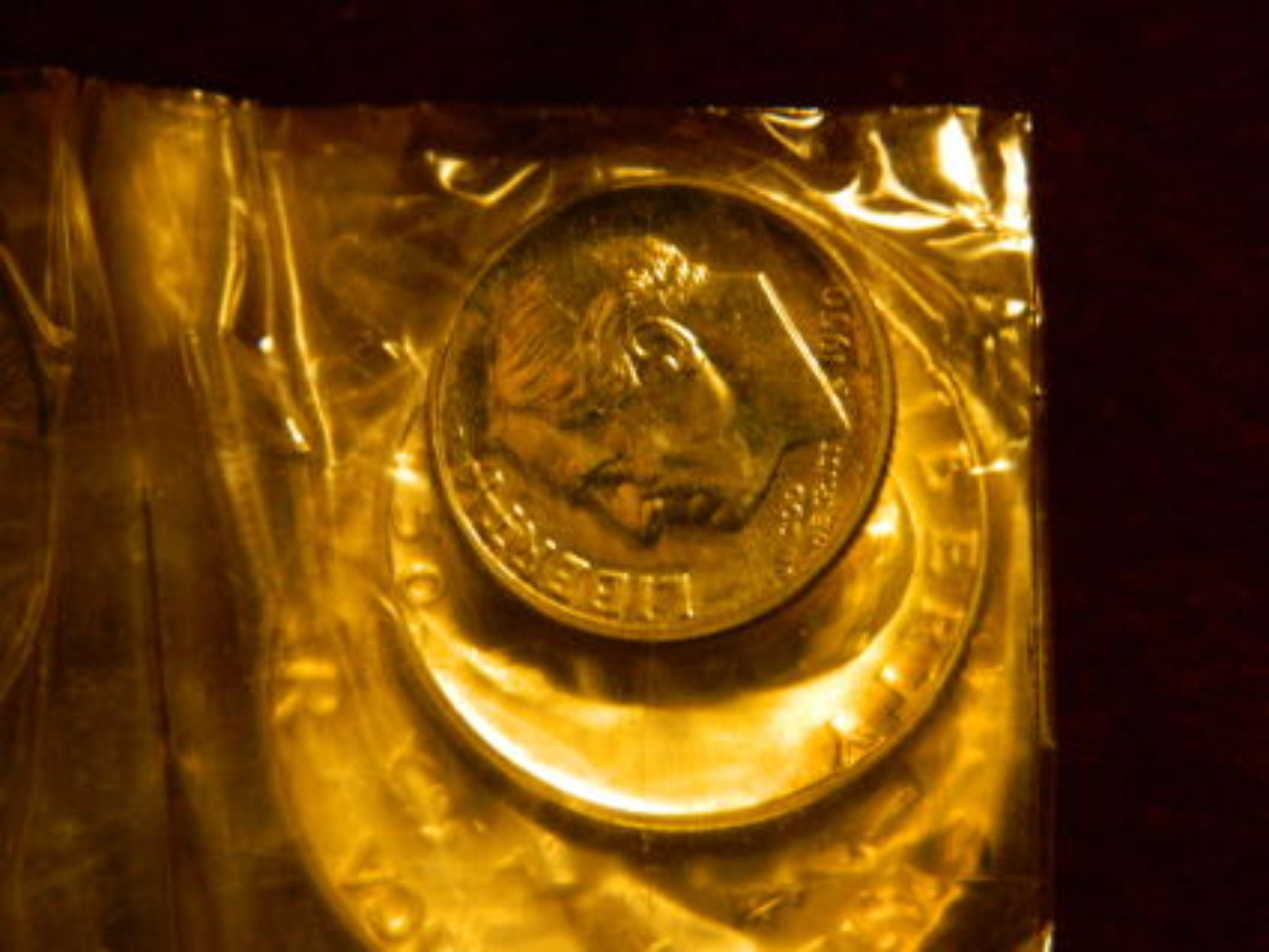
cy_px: 476
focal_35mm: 84
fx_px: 3080
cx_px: 634
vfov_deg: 17.6
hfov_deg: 23.3
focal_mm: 15.1
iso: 400
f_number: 4.2
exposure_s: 1/20
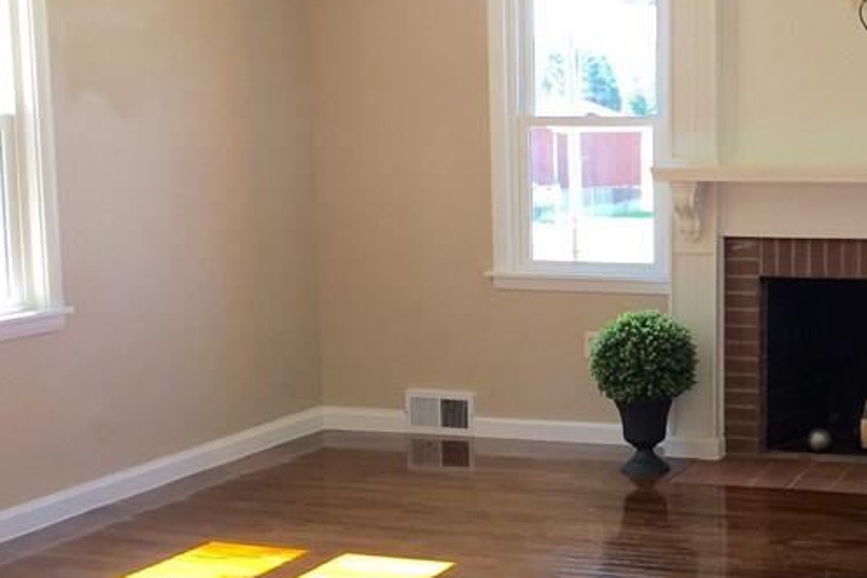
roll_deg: +1.0
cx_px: 770
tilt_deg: -6.2
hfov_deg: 31.0
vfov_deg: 21.9
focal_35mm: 62
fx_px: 1493
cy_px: 286
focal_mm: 4.15
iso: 32
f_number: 2.2
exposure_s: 1/60
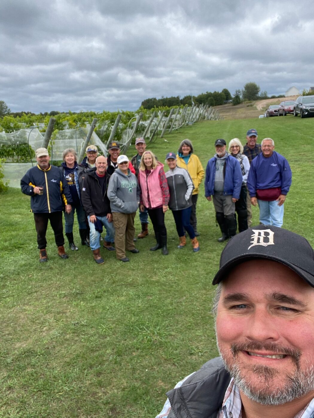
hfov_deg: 46.8
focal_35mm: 30
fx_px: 363
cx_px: 157
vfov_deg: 60.0
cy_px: 209
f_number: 2.2
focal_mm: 2.71
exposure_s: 1/201
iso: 25
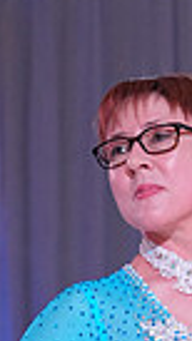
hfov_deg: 2.3
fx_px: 4827
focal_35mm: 533
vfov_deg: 4.0
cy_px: 625
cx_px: 21
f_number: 7.1
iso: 2500
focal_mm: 120
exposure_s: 1/250
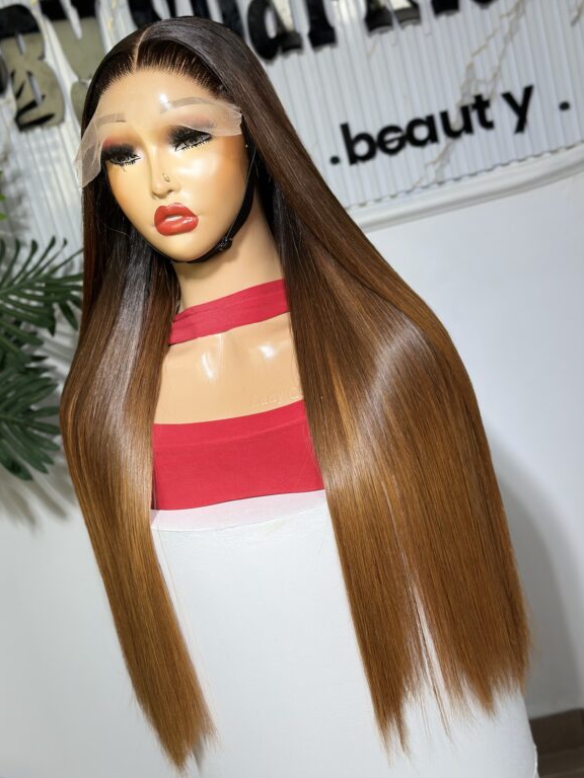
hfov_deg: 29.1
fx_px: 1125
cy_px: 386
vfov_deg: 38.2
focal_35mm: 50
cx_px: 286
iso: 80
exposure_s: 1/672
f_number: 1.78
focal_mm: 6.86
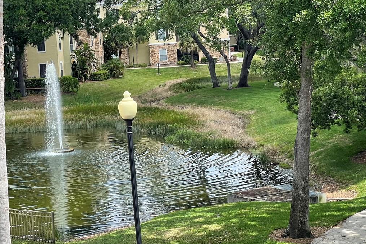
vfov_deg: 16.0
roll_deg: +3.8
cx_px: 87
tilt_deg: -2.8
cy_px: 64
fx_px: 864
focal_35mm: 85
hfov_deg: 23.6
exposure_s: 1/749
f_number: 2
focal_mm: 6
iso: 25
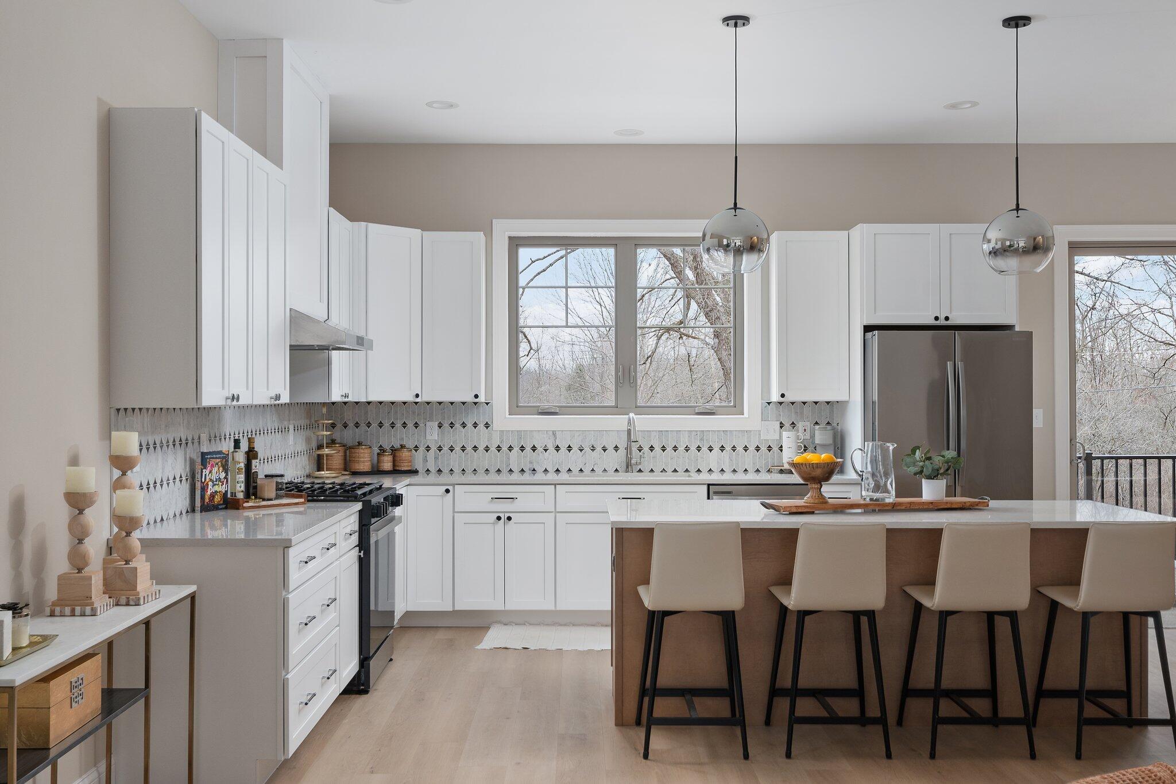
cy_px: 392
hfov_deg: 53.1
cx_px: 588
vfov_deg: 36.9
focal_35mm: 36
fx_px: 1176
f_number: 9
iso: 320
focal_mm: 24
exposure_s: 1.3
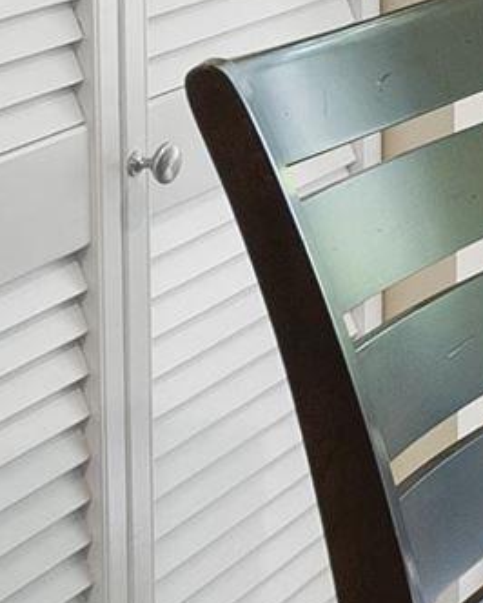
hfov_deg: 8.3
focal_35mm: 139
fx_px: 2481
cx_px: 1700
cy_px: -459
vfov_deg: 12.7
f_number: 7.1
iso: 400
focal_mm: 16
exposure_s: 1/10
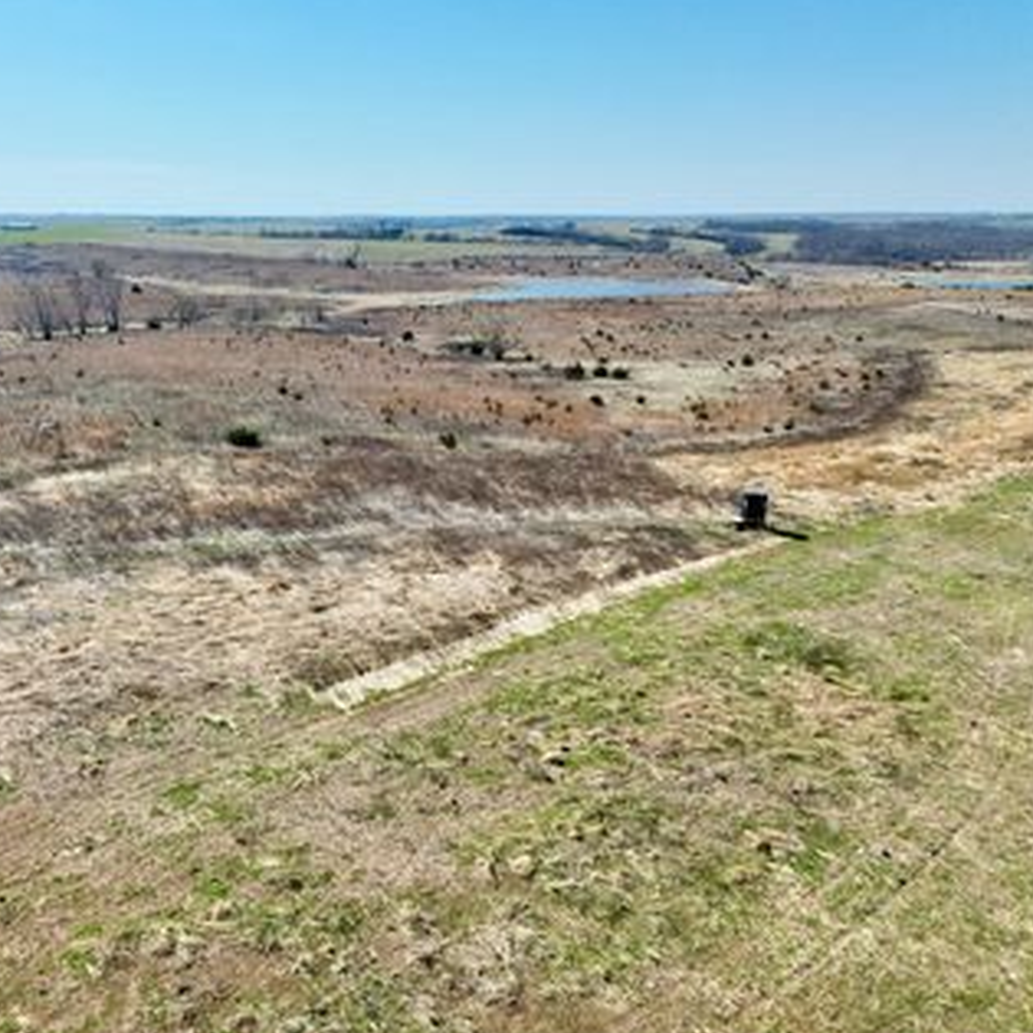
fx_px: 979
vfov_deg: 55.6
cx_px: 339
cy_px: 510
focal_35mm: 29
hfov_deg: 54.4
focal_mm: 6.72
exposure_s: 1/8000
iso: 250
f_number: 1.7
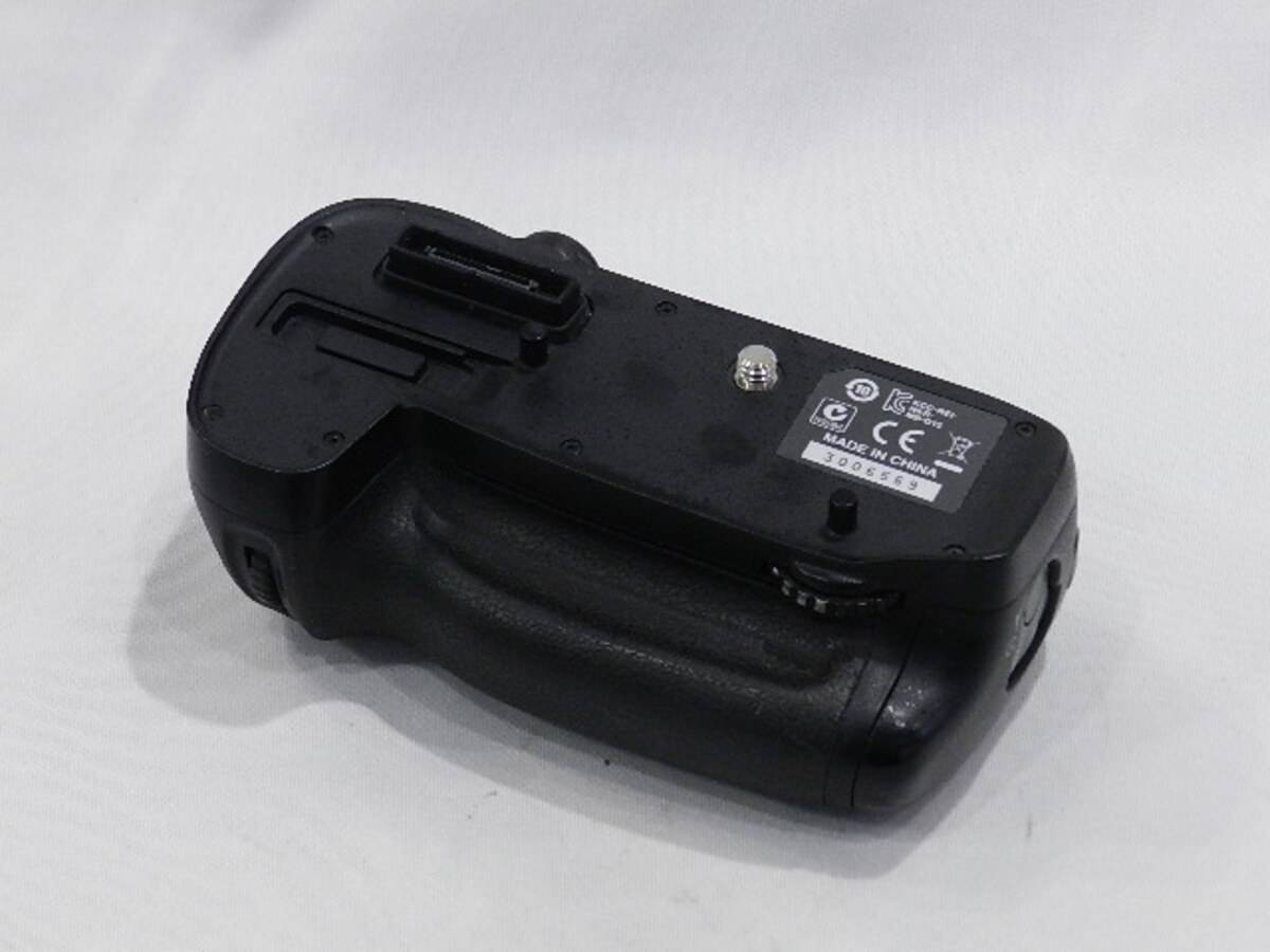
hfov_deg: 19.6
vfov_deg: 14.8
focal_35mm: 100
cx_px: 635
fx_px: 3669
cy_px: 476
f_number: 4.6
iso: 800
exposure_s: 1/60
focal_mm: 17.7
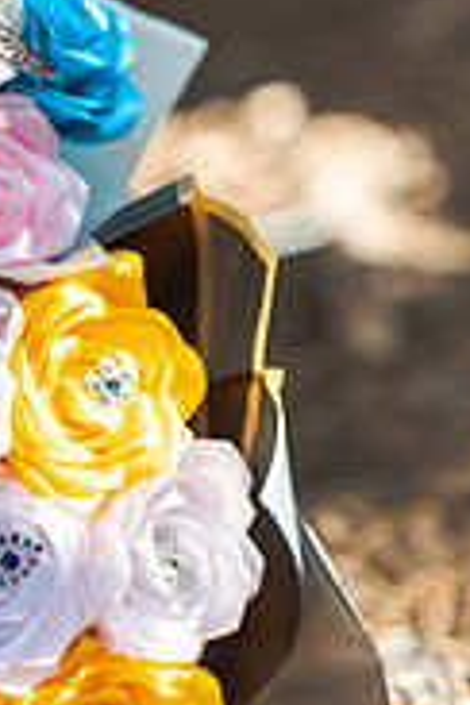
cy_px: 250
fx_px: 4093
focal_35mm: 209
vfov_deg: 9.8
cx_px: -15
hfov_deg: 6.5
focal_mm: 85
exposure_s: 1/1600
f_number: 2.2
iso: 400
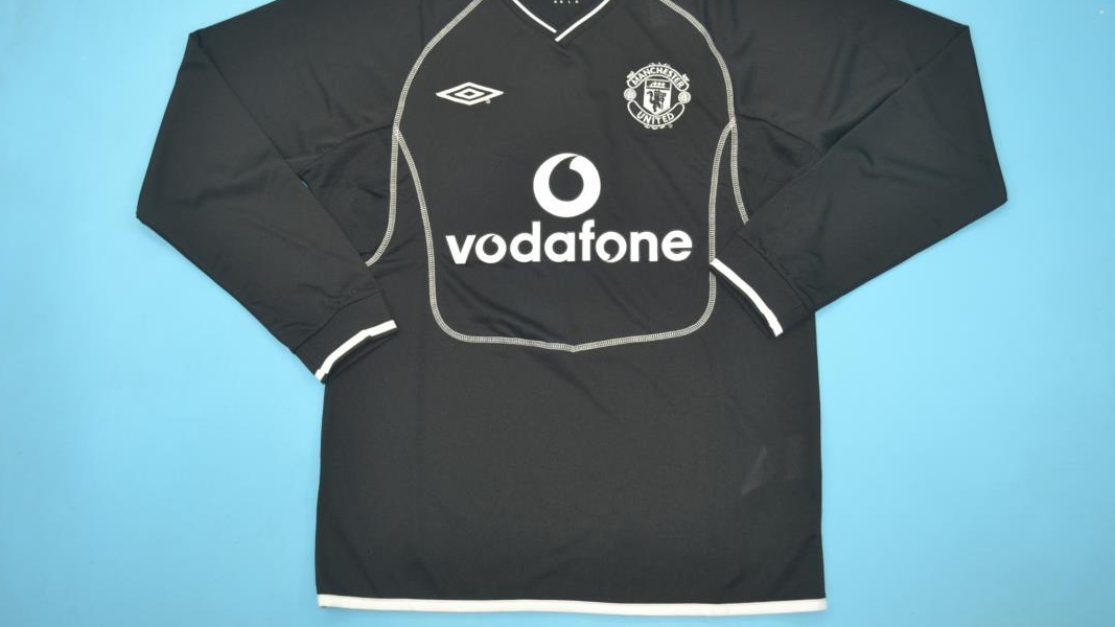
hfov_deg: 56.6
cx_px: 554
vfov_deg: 33.6
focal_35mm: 35
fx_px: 1035
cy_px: 255
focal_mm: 22
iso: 200
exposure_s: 1/80
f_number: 4
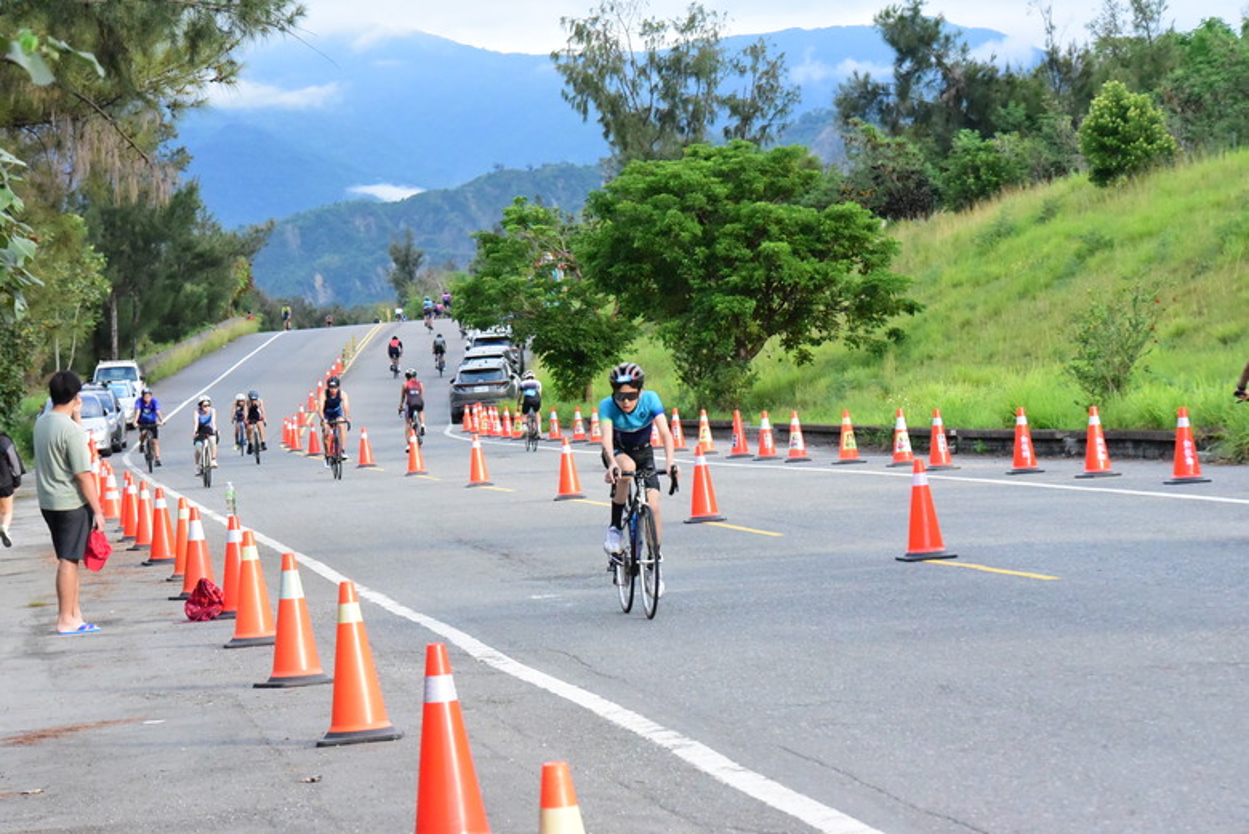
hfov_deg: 15.2
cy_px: 417
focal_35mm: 135
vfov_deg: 10.2
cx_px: 624
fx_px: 4686
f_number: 11
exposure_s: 1/2000
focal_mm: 135
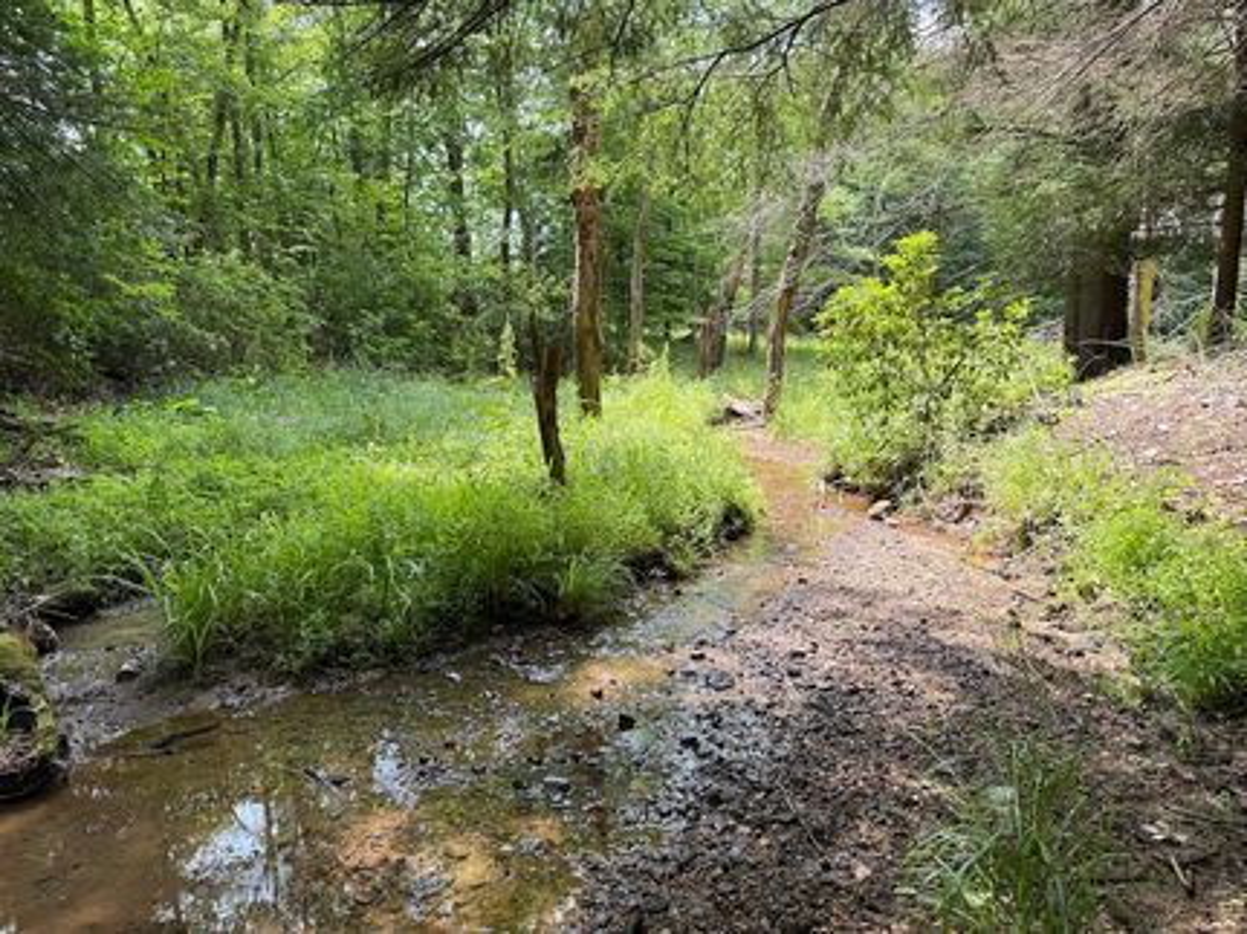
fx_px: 864
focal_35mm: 24
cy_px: 467
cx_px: 624
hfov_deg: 71.6
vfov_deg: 56.8
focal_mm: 6.76
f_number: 1.78
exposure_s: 1/391
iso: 80
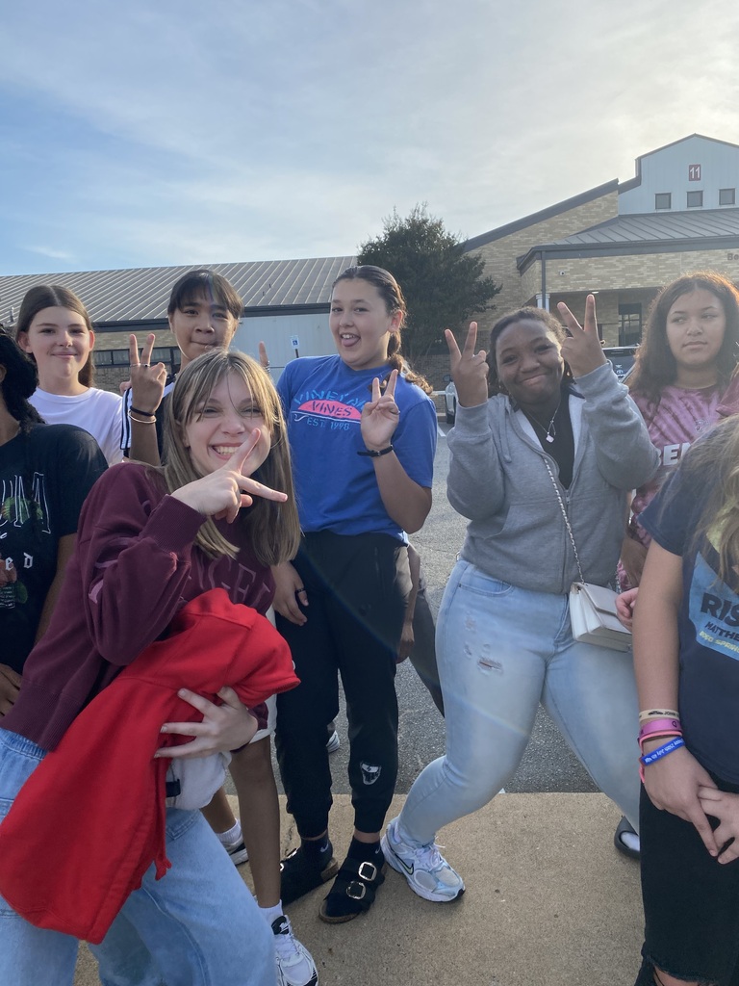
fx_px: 740
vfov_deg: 67.3
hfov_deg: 53.1
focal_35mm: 26
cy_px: 493
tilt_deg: -7.2
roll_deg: +3.2
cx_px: 370
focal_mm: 4.25
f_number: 1.8
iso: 32
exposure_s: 1/1543
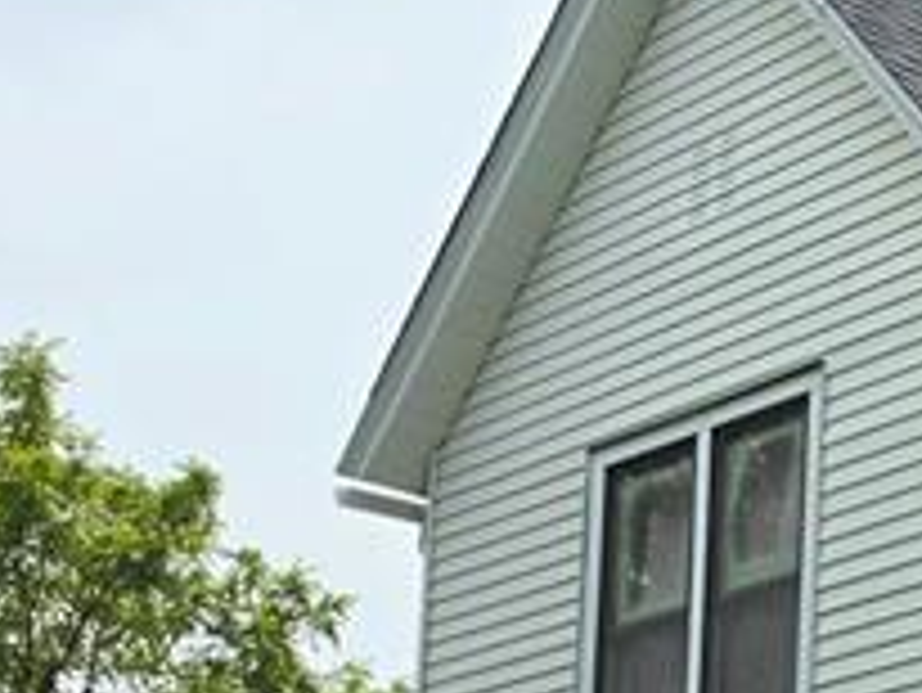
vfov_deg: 12.5
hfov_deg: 15.7
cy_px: 878
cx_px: 1412
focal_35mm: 115
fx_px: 3065
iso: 40
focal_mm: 6.5
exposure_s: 1/7939
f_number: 1.4
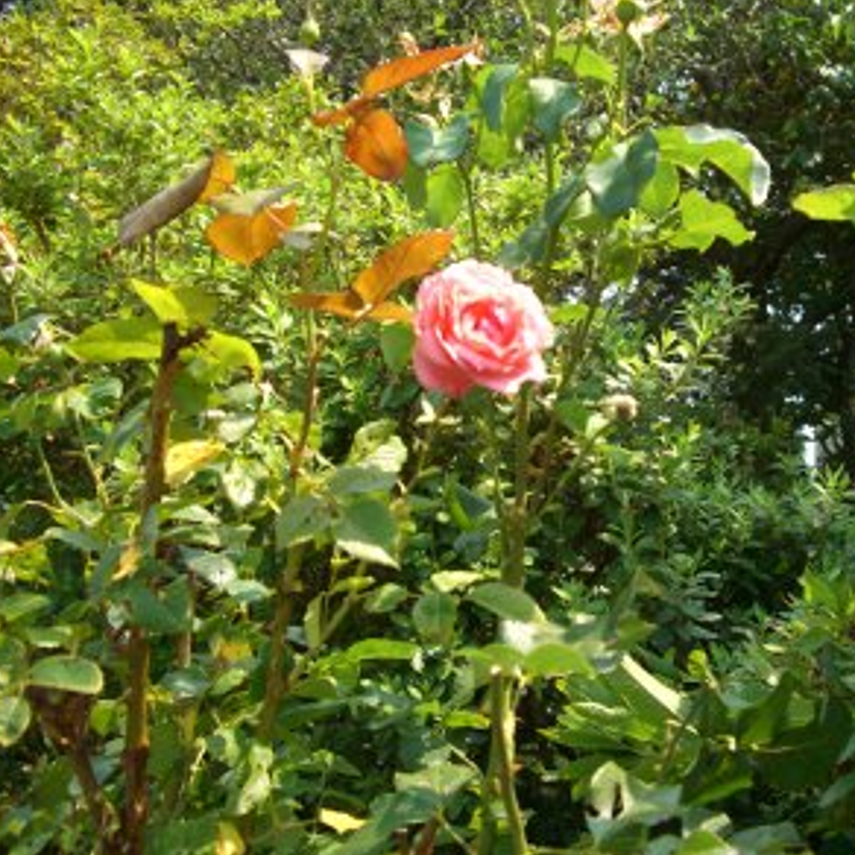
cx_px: 548
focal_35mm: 46
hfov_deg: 36.5
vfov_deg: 36.8
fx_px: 1285
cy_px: 428
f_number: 2.8
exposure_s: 1/320
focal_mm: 7.9
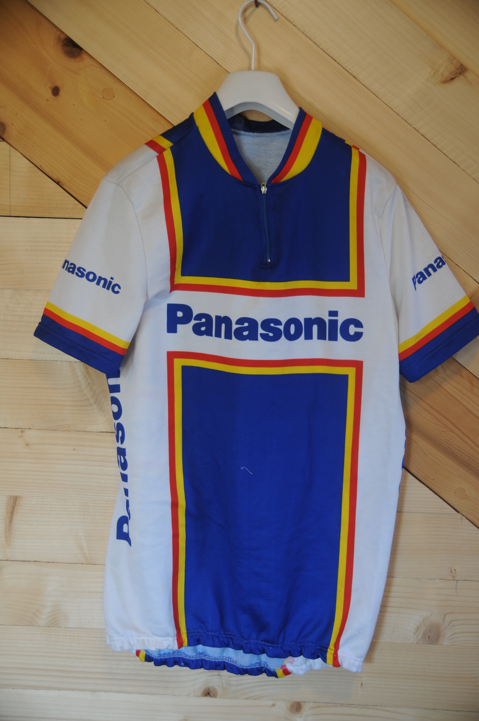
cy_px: 360
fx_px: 780
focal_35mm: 39
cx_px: 240
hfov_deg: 34.1
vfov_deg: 49.6
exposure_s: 1/30
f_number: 2.8
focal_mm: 26
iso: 200
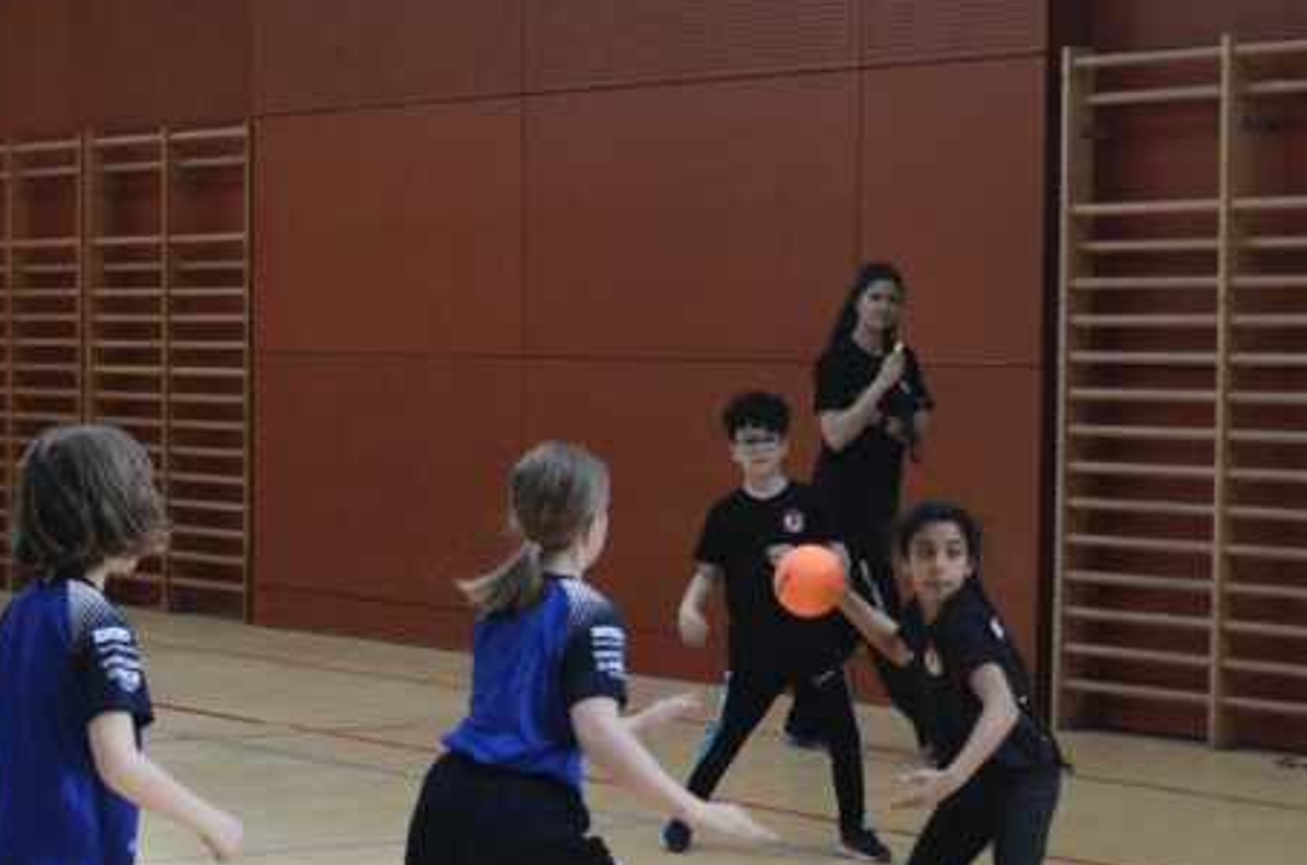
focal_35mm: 102
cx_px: 520
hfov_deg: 20.0
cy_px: 680
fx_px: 3694
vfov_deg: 13.3
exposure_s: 1/500
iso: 900
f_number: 4.5
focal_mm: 30
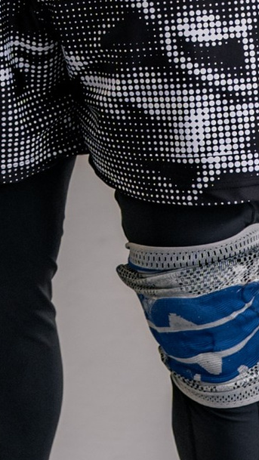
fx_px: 4025
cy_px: -143
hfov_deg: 3.7
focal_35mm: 330
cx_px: -193
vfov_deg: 6.5
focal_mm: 50
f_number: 2.8
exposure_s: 1/200
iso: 250
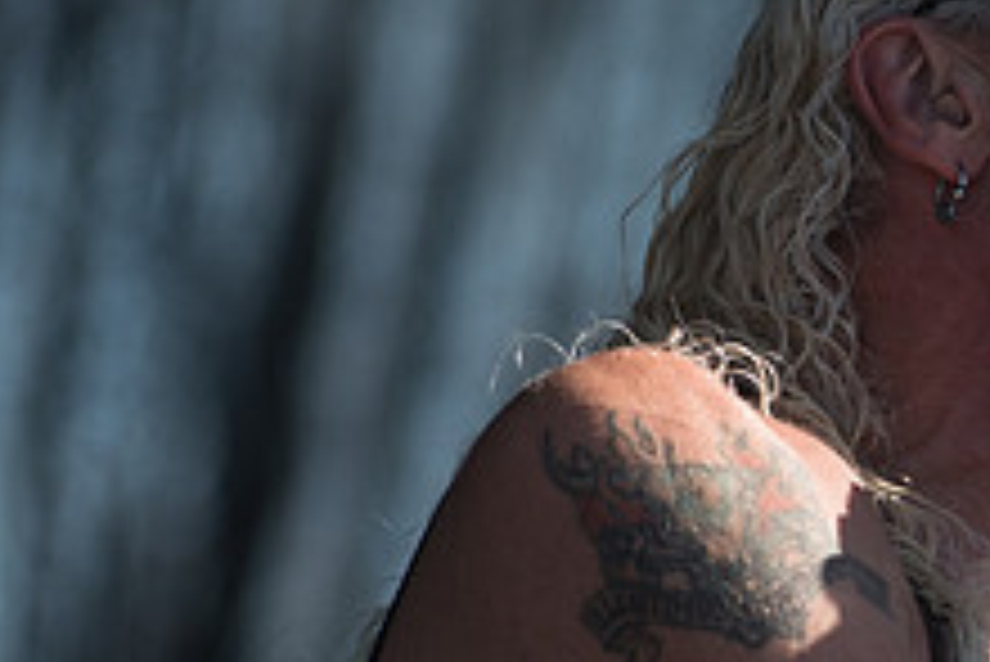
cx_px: 863
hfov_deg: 3.3
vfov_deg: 2.2
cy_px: 359
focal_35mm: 627
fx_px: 17253
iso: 250
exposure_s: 1/2000
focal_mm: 200
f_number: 4
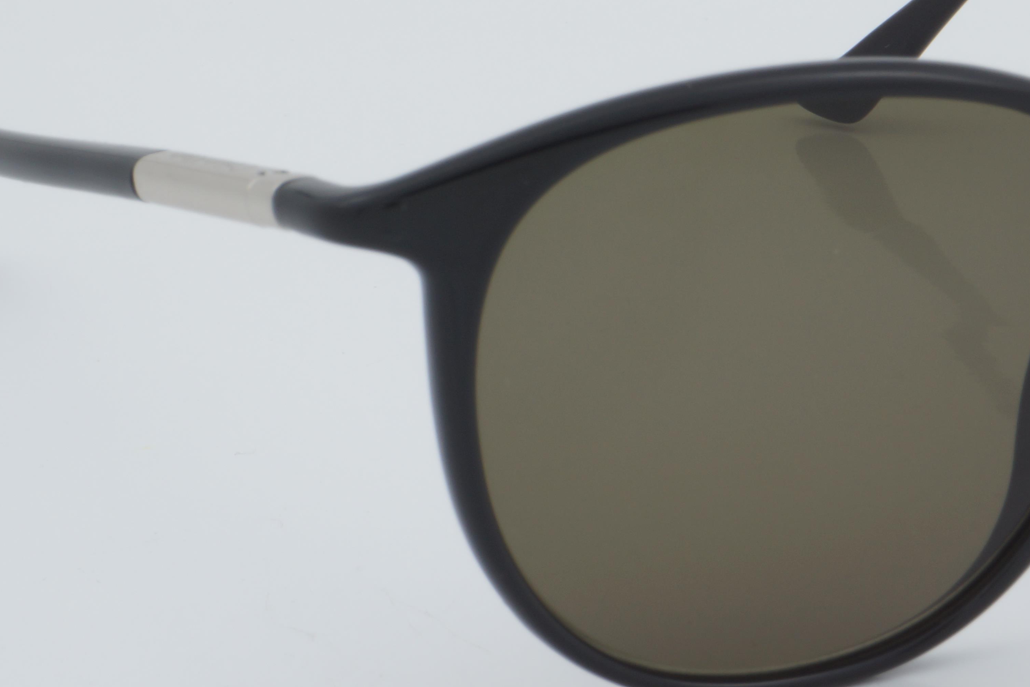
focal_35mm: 149
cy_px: 284
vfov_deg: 9.2
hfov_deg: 13.7
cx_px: 852
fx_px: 4263
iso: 100
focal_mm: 50
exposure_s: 1/4
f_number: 32
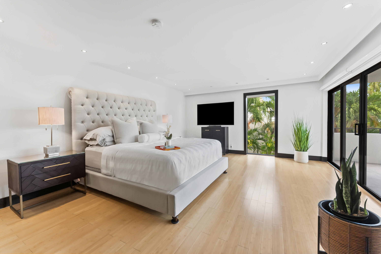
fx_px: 148
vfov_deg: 81.3
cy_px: 127
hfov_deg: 104.2
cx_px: 190
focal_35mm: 14
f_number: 7.1
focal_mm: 14
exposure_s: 1/100
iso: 640
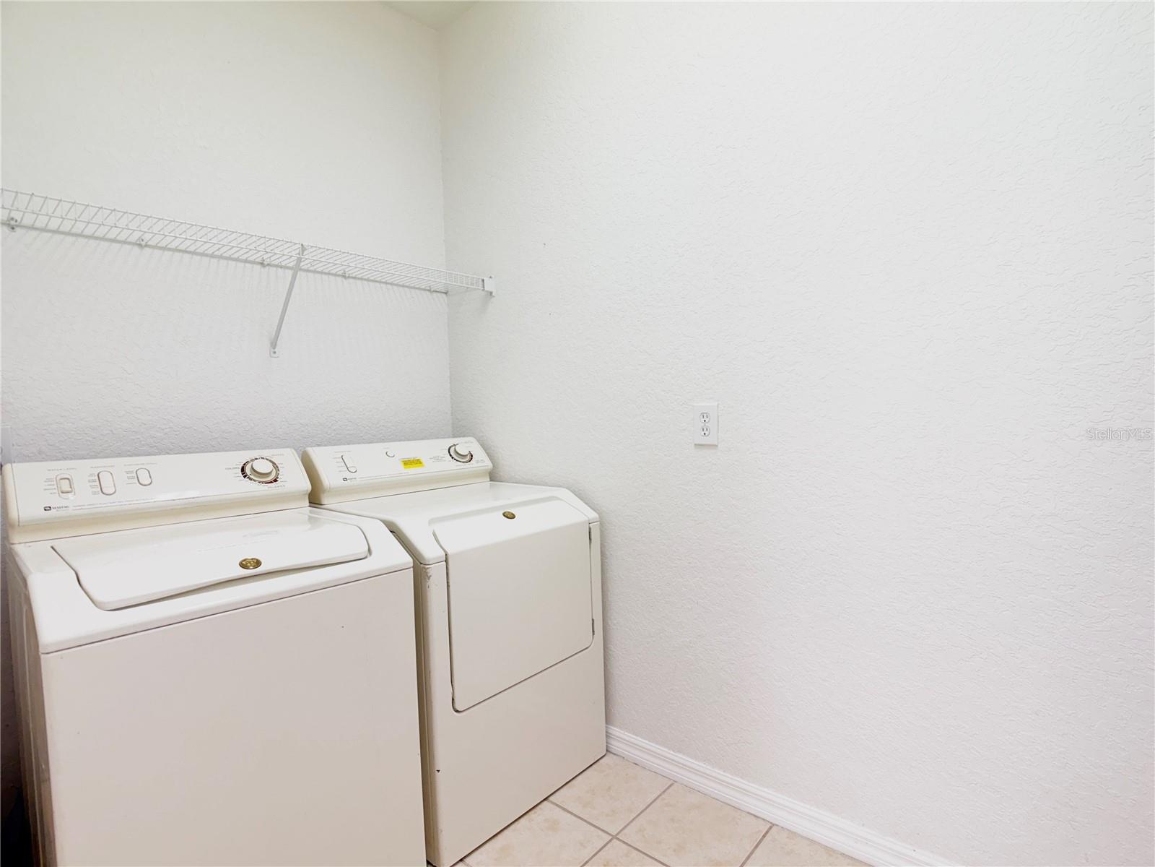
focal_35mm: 24
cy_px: 434
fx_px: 801
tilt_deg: -2.0
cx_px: 578
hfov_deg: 71.6
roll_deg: +1.2
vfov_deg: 56.8
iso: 64
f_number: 1.78
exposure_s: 1/189
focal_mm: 6.76
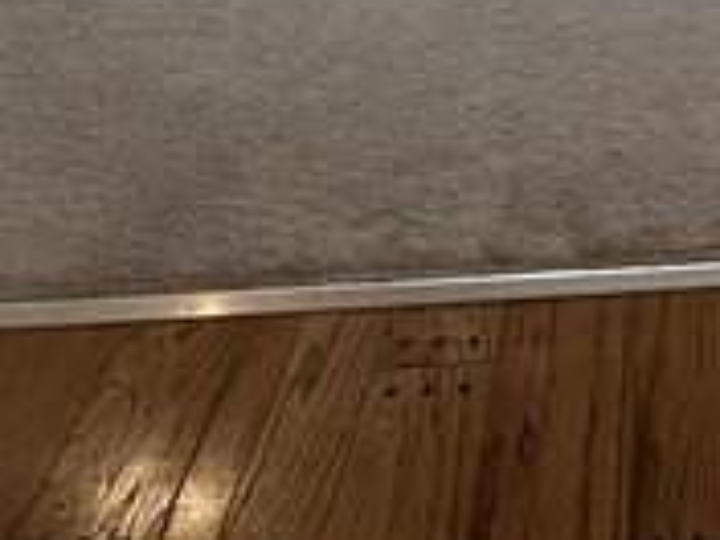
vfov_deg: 21.4
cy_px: -344
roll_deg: -0.8
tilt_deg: -19.7
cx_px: 775
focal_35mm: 53
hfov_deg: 32.2
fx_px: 1102
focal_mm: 2.22
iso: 80
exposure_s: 1/120
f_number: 2.2
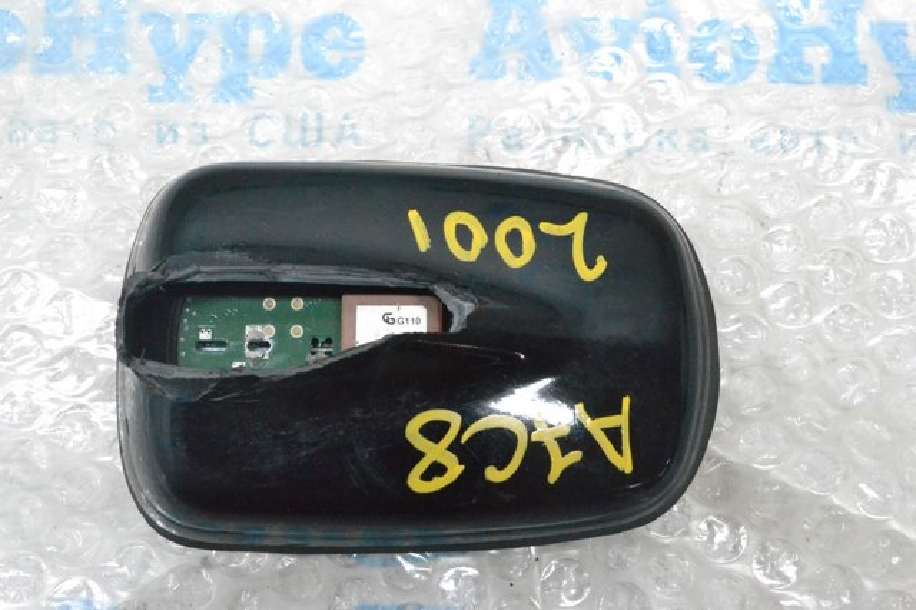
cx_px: 458
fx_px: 1373
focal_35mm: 54
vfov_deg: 25.0
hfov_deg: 36.9
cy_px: 305
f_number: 10
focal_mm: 36
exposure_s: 1/125
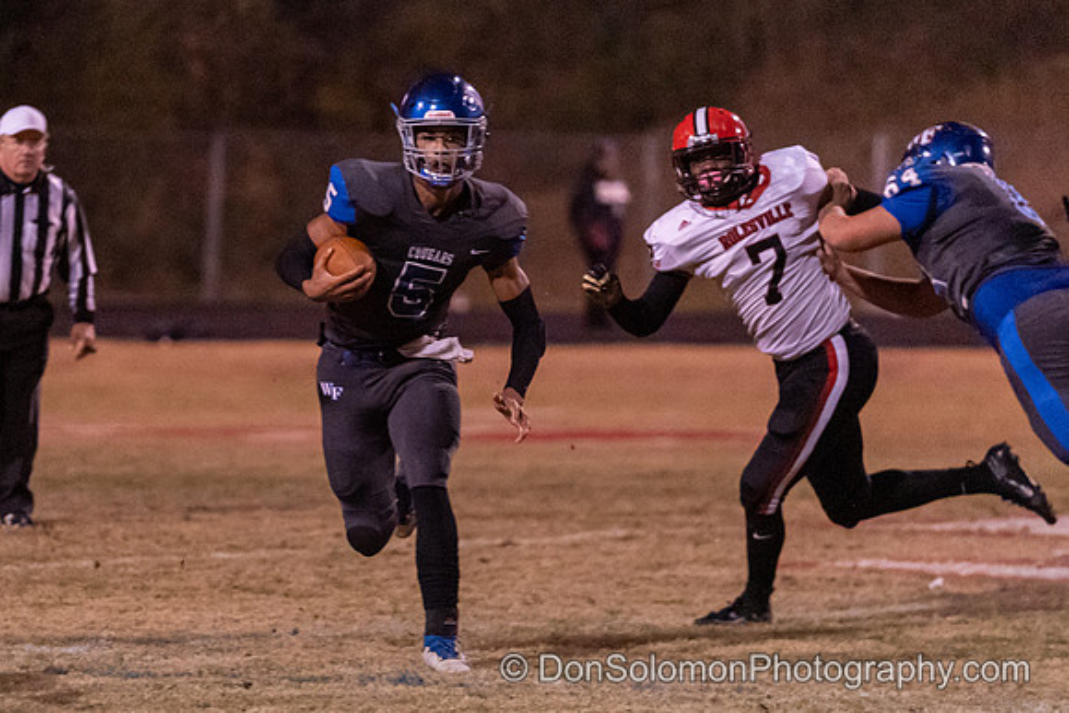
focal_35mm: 331
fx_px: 9838
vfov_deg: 4.2
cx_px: 327
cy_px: 372
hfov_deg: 6.2
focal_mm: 200
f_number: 2.8
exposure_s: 1/800
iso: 8000
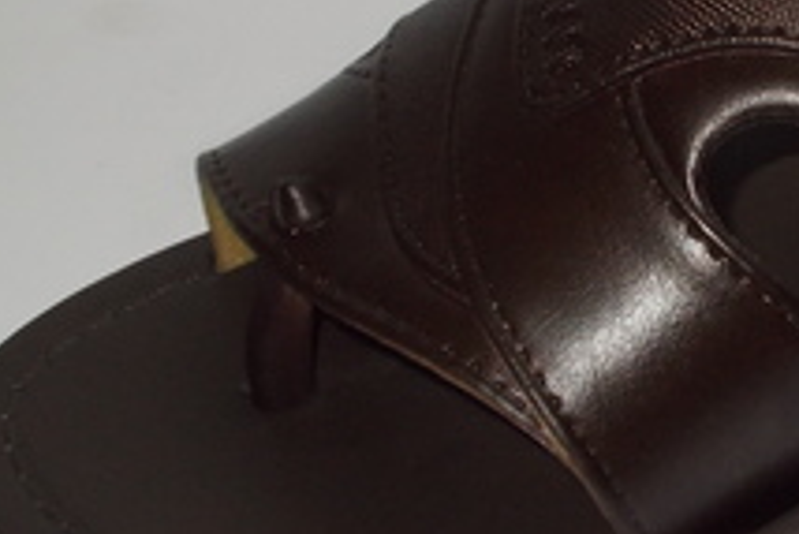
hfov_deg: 18.7
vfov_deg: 12.8
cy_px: 204
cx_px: 732
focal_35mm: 107
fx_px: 2376
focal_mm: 7.9
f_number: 4.2
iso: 200
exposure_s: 1/30
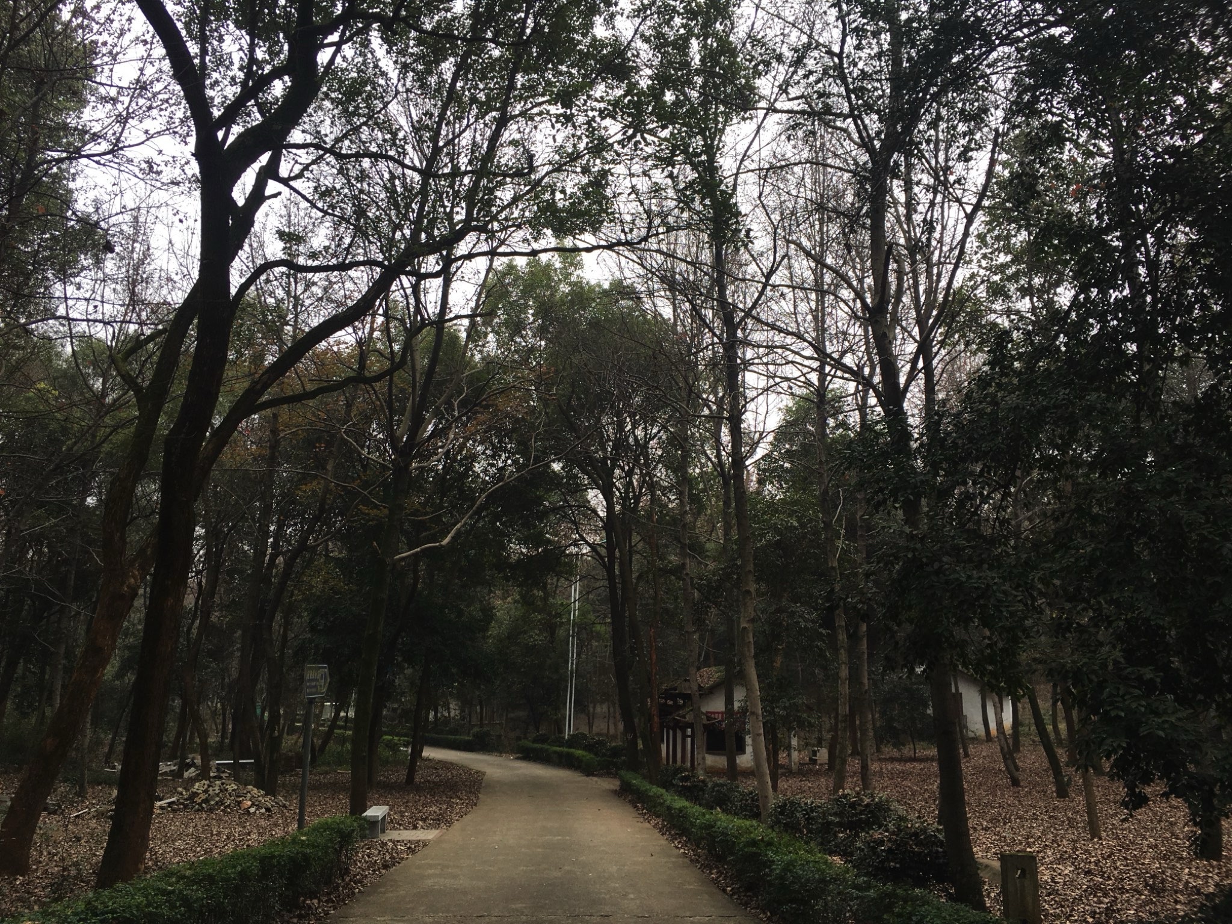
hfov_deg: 61.7
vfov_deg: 48.2
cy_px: 462
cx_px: 616
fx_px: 1032
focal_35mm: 29
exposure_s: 1/299
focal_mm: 4.15
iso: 25
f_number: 2.2
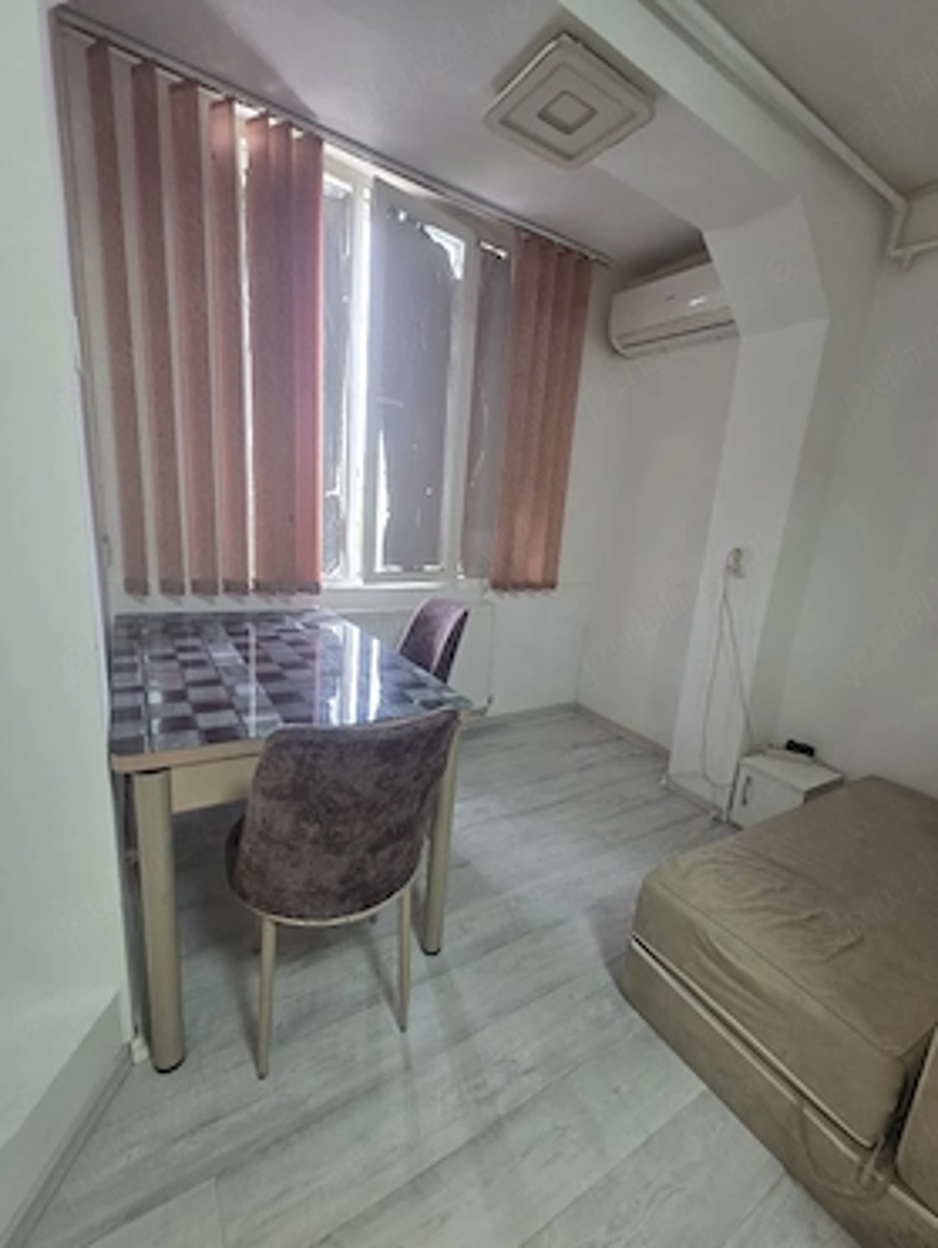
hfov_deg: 85.7
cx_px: 491
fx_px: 505
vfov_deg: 102.0
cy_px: 636
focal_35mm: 14
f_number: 1.9
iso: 200
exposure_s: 1/50.3
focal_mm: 2.2
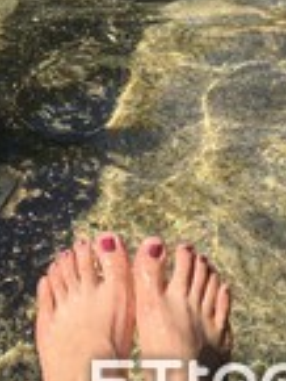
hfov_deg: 16.4
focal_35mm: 90
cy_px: -155
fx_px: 990
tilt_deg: -9.4
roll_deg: +0.0
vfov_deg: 19.5
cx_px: 126
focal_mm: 4.15
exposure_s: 1/1479
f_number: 2.2
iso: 25
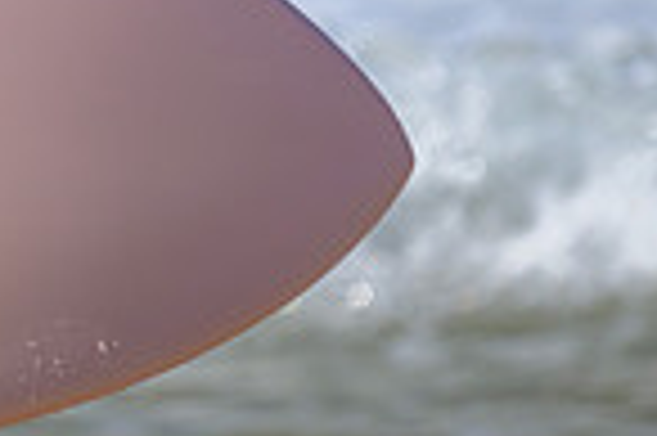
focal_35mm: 3635
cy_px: -149
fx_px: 66264
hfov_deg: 0.6
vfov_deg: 0.4
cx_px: -434
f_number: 6.3
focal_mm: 800
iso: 500
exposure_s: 1/2000
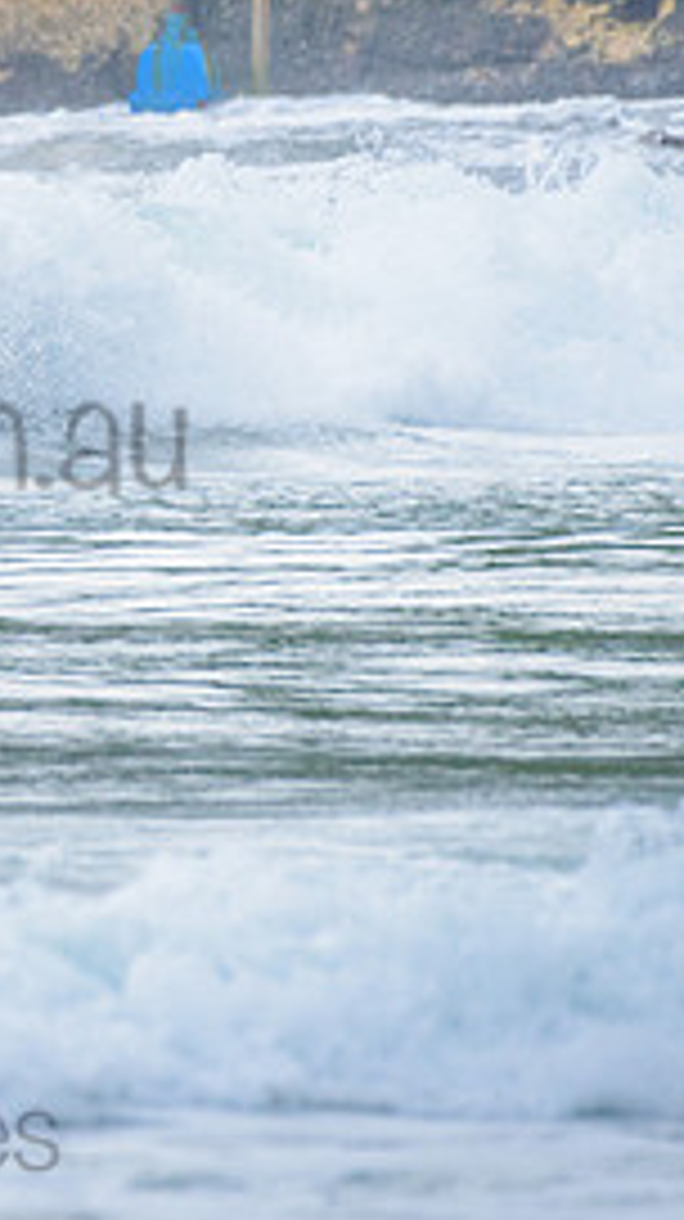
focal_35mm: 1375
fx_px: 44432
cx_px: -583
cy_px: 248
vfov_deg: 1.6
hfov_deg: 0.9
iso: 900
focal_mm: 500
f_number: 5.6
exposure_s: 1/2000
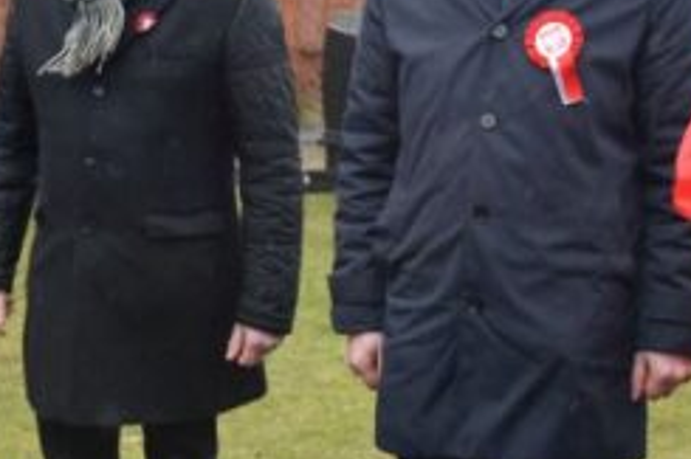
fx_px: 2167
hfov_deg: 18.0
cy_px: 90
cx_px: 186
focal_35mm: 113
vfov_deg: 12.1
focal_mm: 24
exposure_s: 1/500
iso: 1000
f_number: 3.8
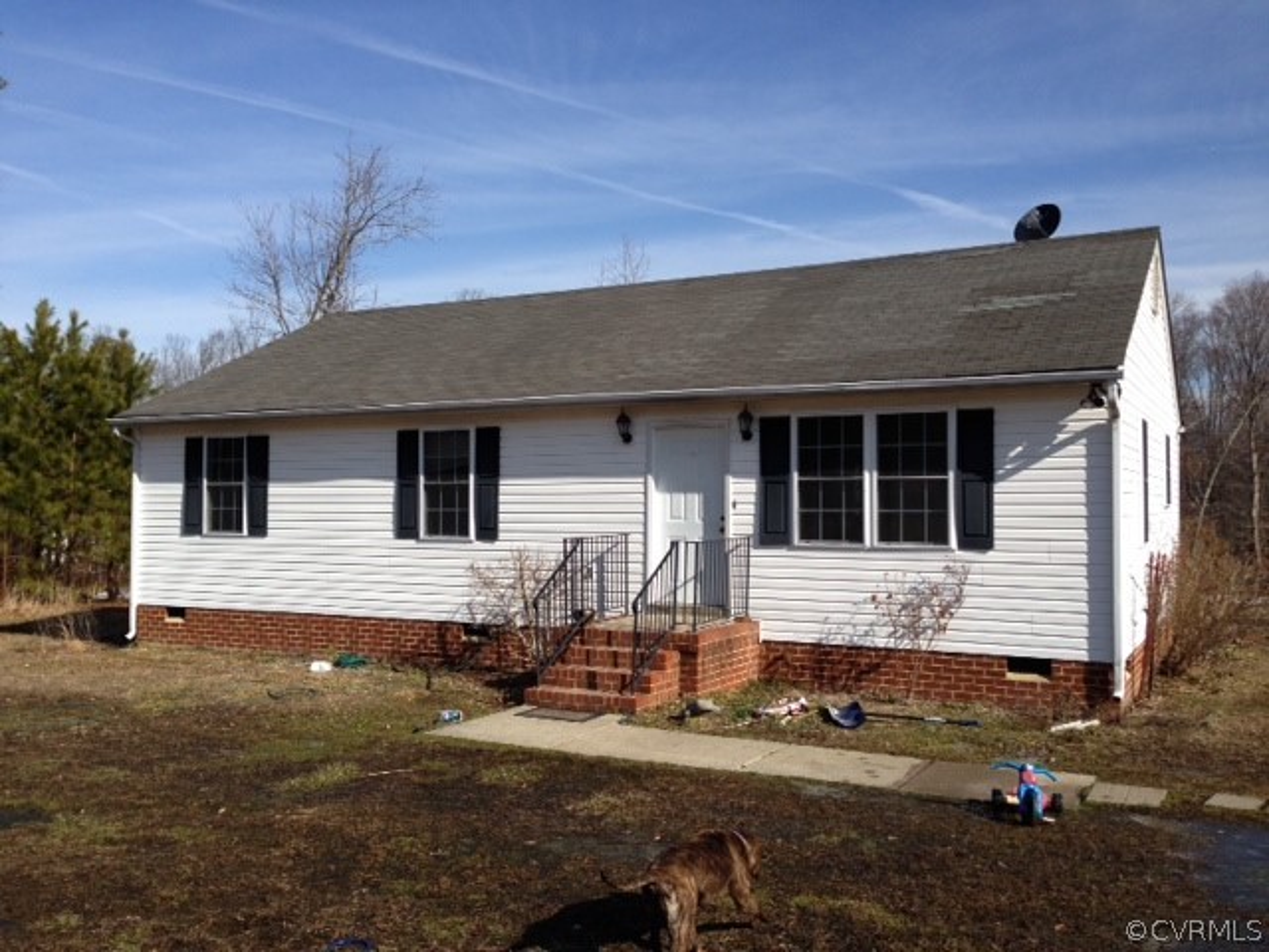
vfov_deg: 42.9
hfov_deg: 55.4
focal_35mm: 33
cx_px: 634
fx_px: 1210
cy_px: 476
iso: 64
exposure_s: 1/2008
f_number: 2.4
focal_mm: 4.12
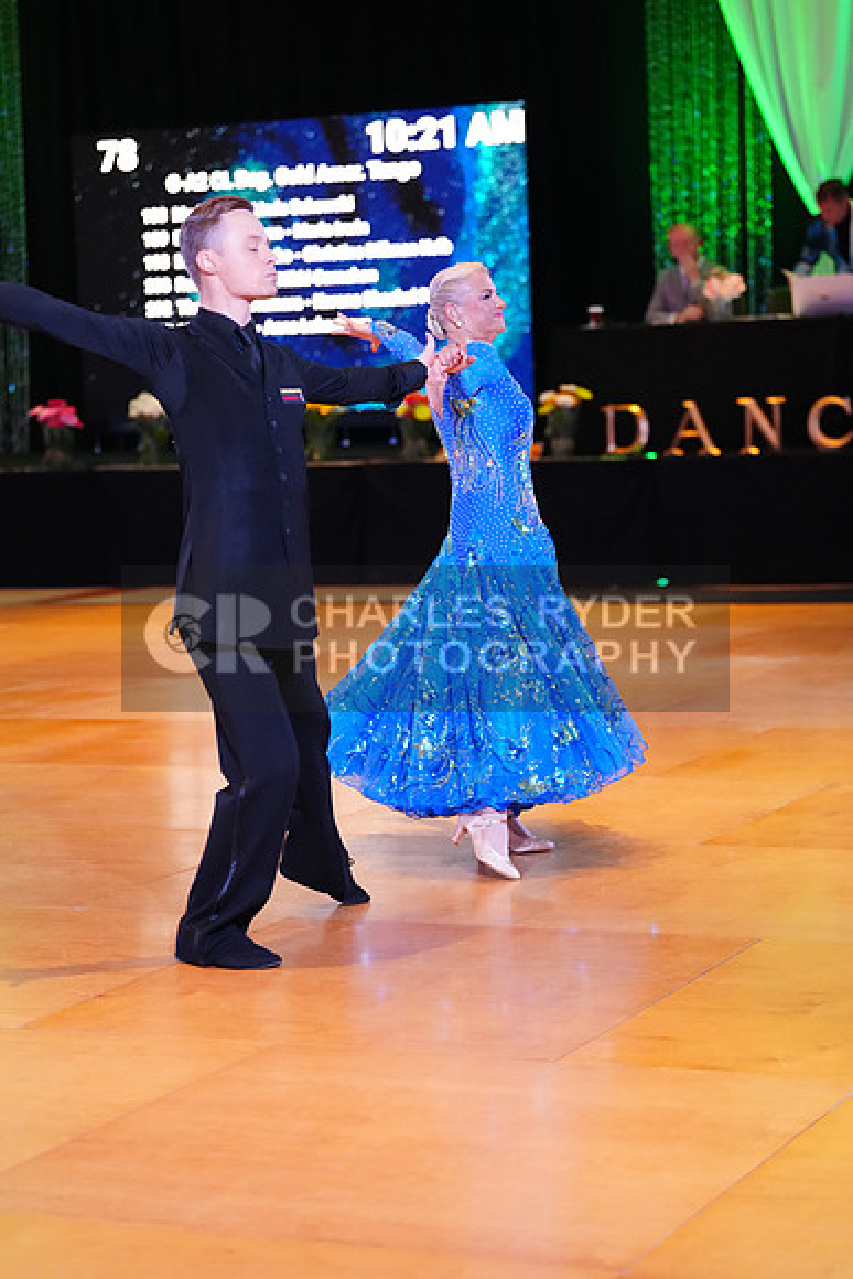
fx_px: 3019
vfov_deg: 23.9
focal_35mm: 85
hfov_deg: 16.1
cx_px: 426
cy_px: 640
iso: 5000
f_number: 2.8
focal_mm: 85
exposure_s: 1/400
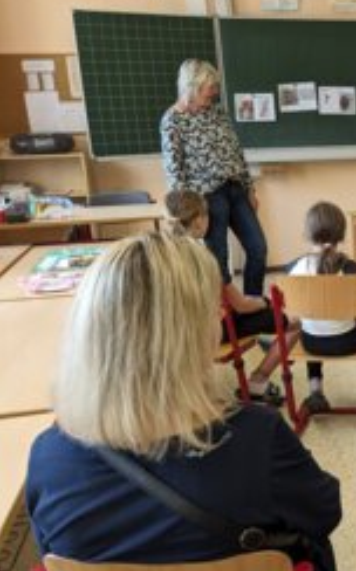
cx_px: 466
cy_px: 297
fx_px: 731
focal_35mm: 47
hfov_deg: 23.9
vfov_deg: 42.7
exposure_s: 1/99.9
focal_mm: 4.38
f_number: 1.73
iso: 111
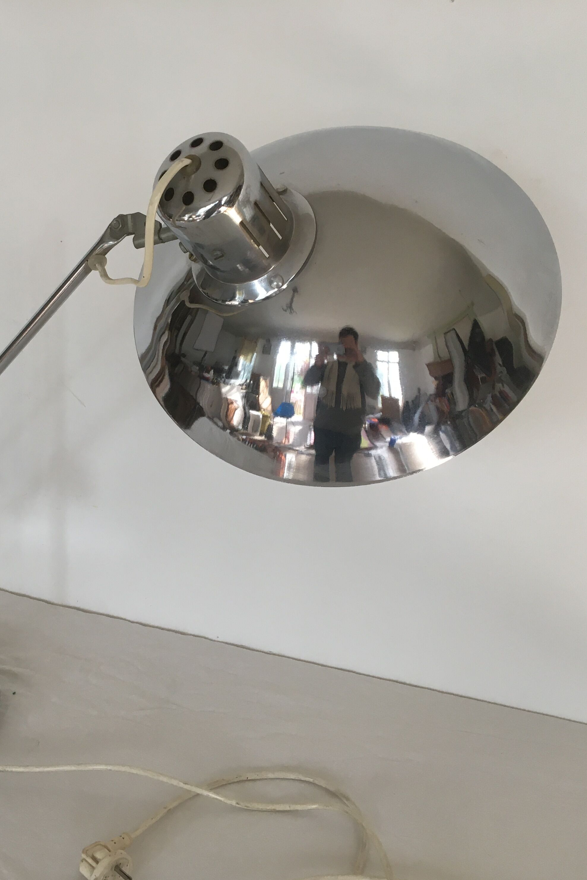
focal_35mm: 41
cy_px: 446
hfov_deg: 32.1
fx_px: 1003
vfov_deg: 47.4
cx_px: 162
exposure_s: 1/33
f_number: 2.2
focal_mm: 4.15
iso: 25
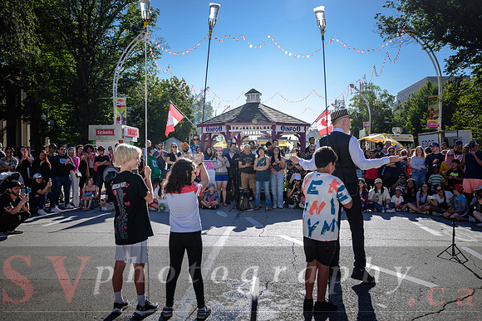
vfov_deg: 42.0
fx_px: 419
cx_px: 241
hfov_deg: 59.8
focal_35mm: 31
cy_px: 160
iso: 64
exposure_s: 1/400
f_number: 3.5
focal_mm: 30.5
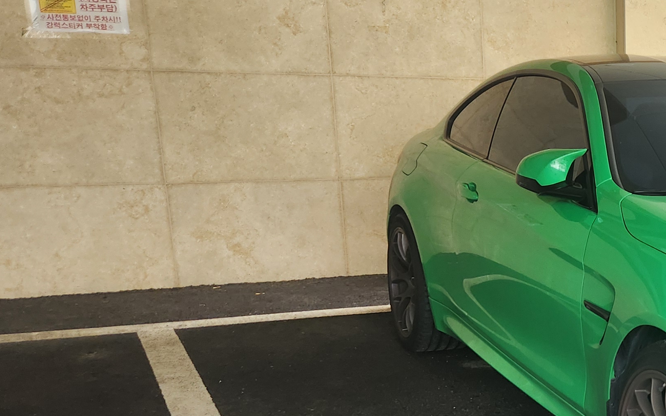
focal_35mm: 60
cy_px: 371
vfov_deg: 21.2
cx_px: 778
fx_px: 1089
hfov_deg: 29.7
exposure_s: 1/180
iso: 125
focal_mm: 5.4
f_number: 1.8
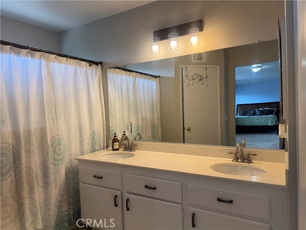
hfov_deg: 71.6
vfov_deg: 56.8
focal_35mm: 24
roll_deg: +1.8
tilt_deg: -2.1
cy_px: 115
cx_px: 153
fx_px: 212
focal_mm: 6.76
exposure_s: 1/120
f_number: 1.78
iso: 100
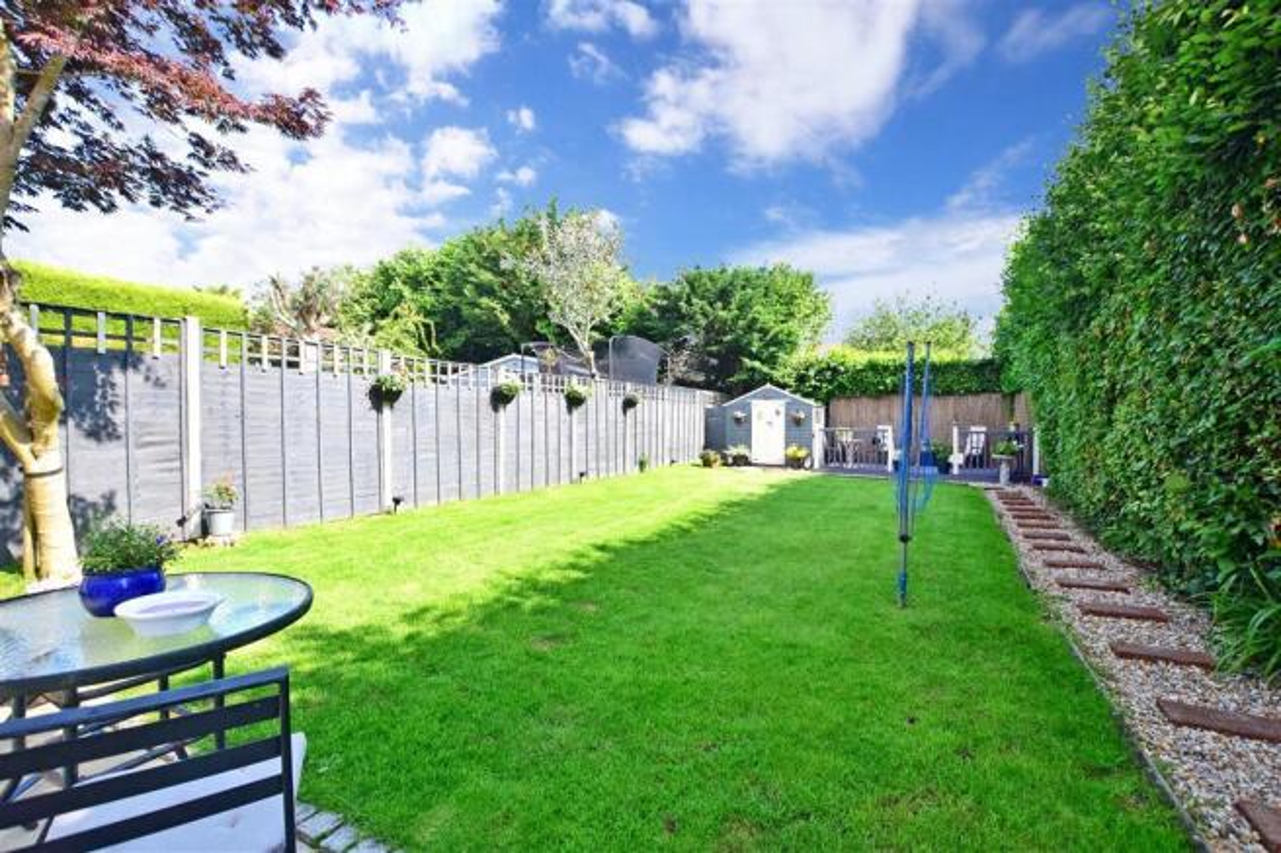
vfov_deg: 77.3
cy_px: 426
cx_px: 640
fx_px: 534
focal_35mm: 15
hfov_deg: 100.4
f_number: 8
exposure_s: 1/640
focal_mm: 10
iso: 500
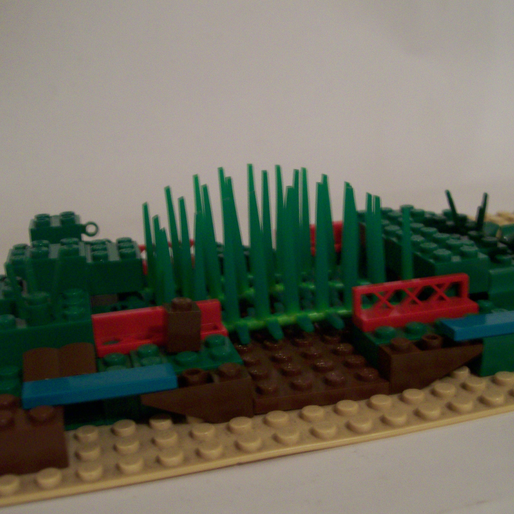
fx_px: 722
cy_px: 259
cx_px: 277
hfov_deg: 39.1
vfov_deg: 39.2
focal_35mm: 43
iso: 160
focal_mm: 6
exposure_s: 1/8
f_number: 2.7
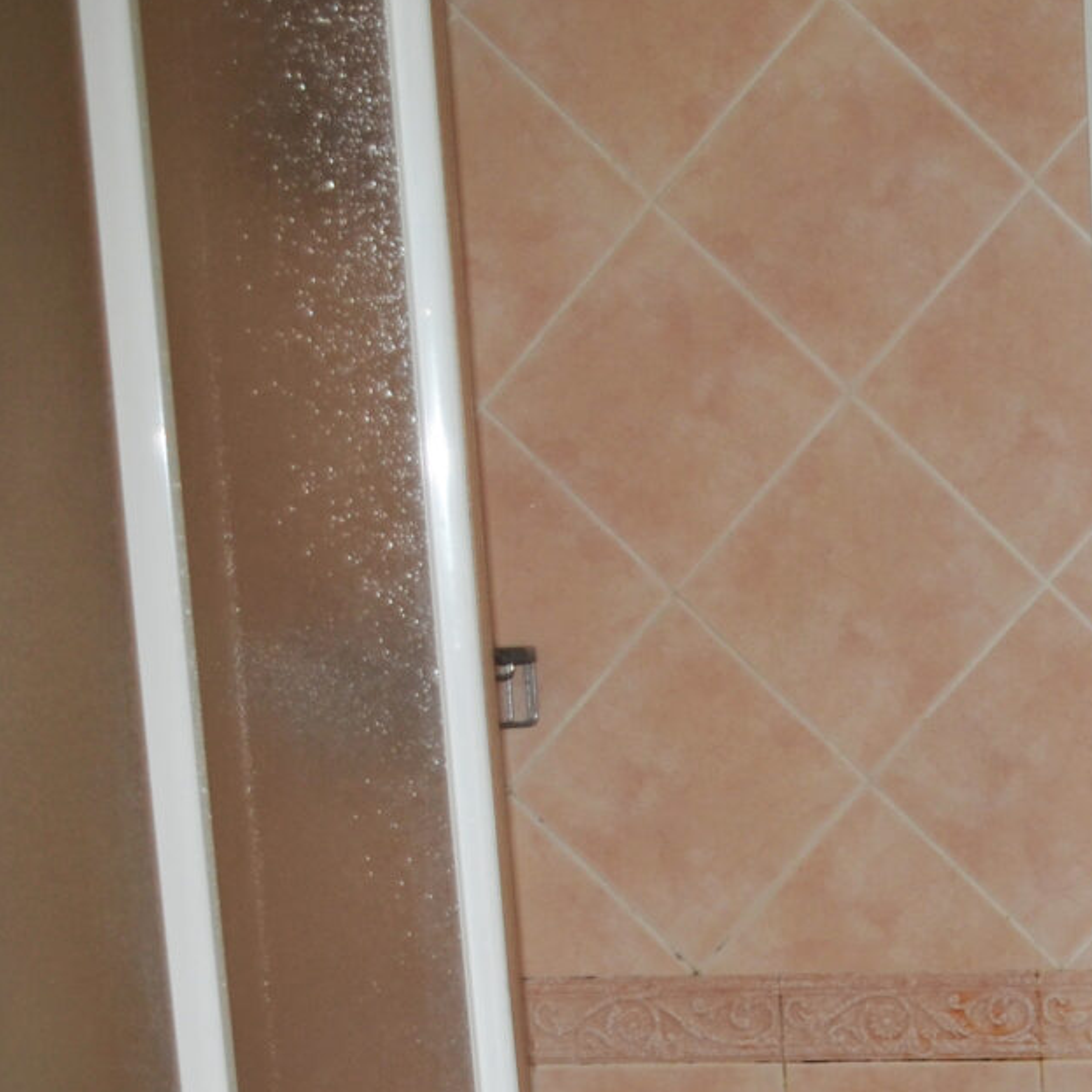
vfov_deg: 17.5
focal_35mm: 94
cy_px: 1376
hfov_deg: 17.1
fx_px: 3355
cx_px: 1510
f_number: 3.5
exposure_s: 1/60
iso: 125
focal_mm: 18
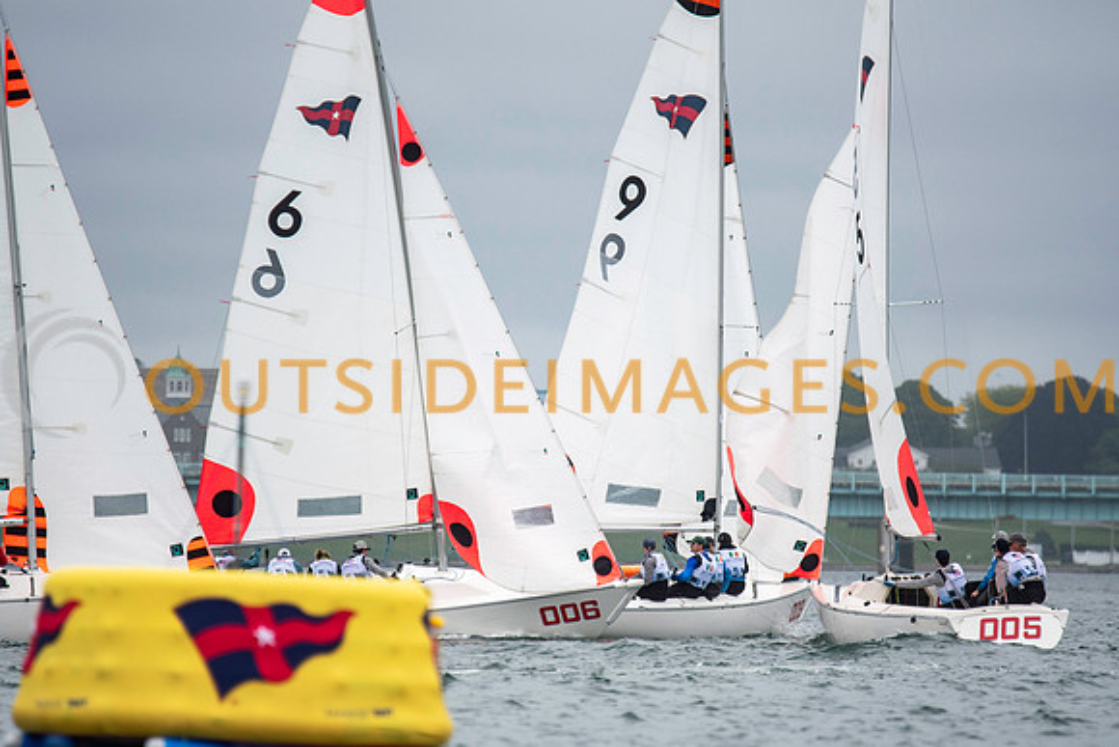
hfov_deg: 4.6
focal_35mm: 450
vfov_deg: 3.1
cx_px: 560
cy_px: 374
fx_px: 13990
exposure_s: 1/3200
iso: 250
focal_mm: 300
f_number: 4
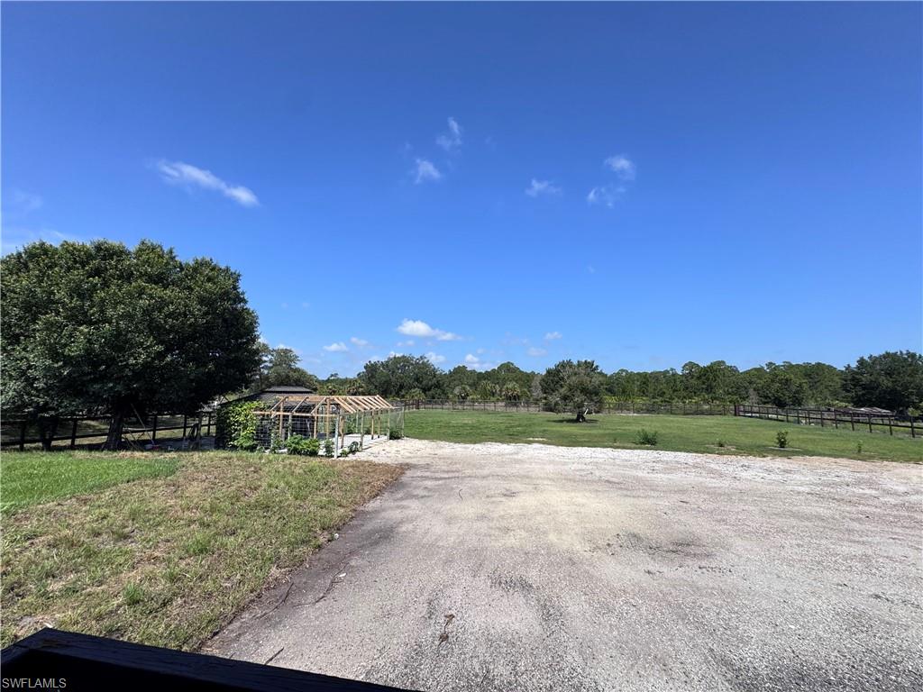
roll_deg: -1.0
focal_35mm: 14
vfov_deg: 85.7
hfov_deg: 102.1
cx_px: 462
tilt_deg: +6.1
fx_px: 373
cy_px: 346
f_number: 2.2
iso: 50
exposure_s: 1/1748
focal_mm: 2.22
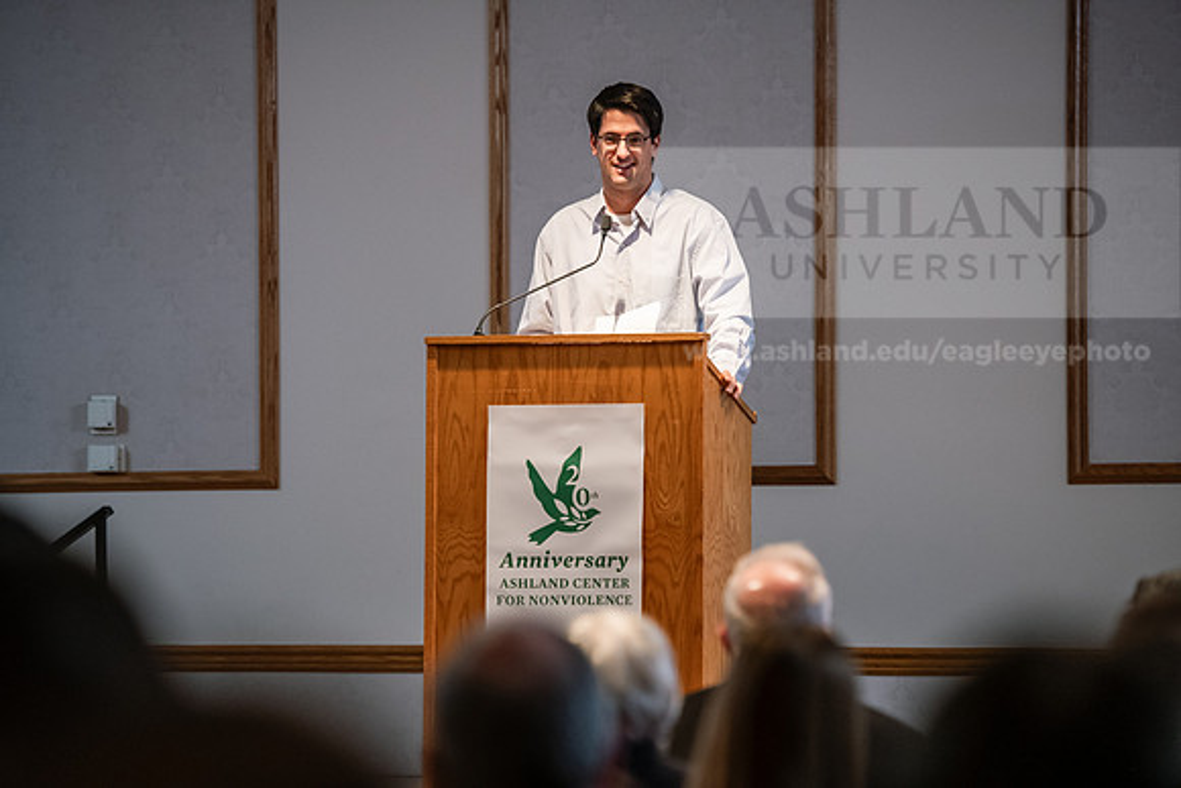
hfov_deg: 13.2
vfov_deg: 8.9
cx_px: 590
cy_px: 394
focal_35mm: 155
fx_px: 5086
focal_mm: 155
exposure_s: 1/200
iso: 2500
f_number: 3.2
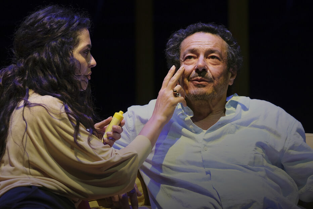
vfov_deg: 10.2
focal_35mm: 135
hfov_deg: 15.2
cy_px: 104
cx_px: 156
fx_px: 1173
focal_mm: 90
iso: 1250
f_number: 2
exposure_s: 1/250
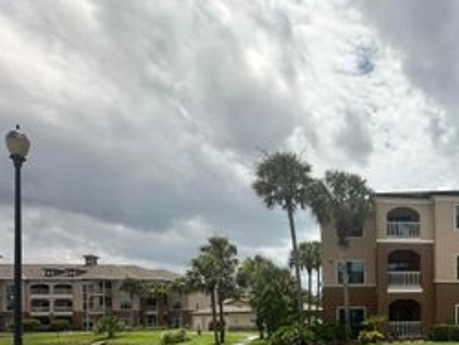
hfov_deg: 55.4
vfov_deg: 44.6
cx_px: 409
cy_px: 320
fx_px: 372
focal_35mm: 28
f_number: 2.2
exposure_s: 1/2092
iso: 50
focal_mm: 2.22
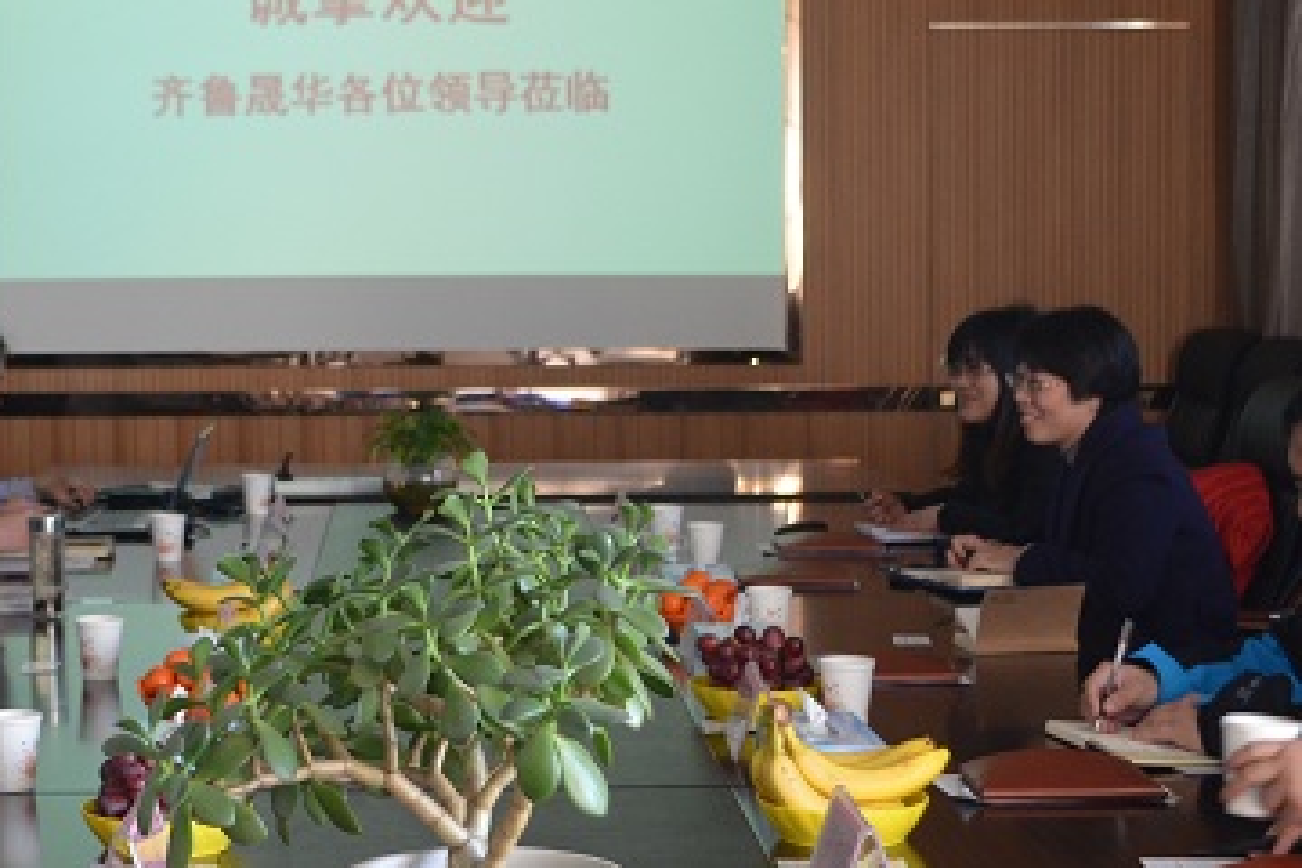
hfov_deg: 25.1
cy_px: 351
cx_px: 340
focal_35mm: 80
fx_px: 2893
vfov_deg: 17.0
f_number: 4.2
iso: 800
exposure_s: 1/60
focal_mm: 26
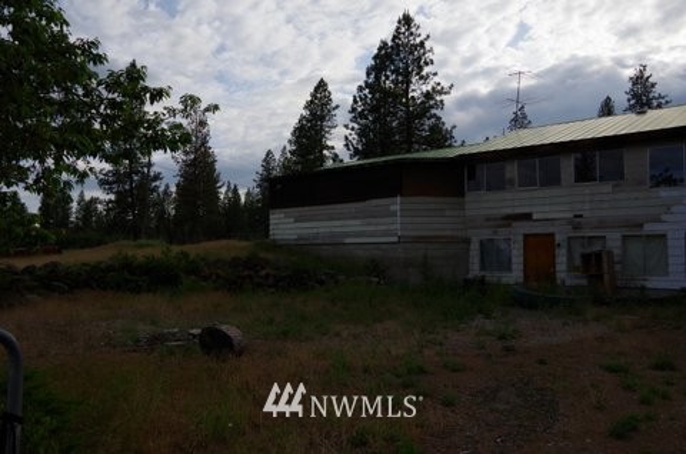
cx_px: 343
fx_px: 513
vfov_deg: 47.7
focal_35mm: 27
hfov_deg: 67.5
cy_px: 227
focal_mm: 18
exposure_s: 1/500
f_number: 11
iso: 400
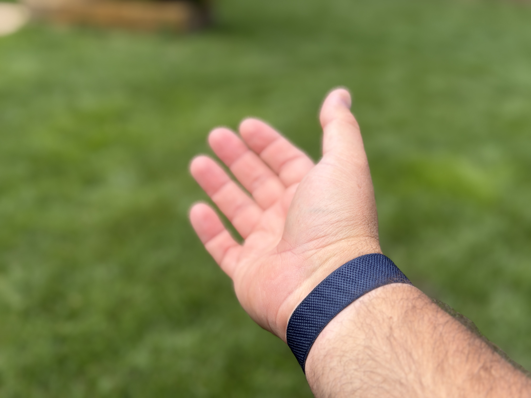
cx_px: 266
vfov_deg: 30.3
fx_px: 736
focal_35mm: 48
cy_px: 199
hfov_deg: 39.7
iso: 64
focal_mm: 6.76
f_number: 1.78
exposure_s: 1/1754
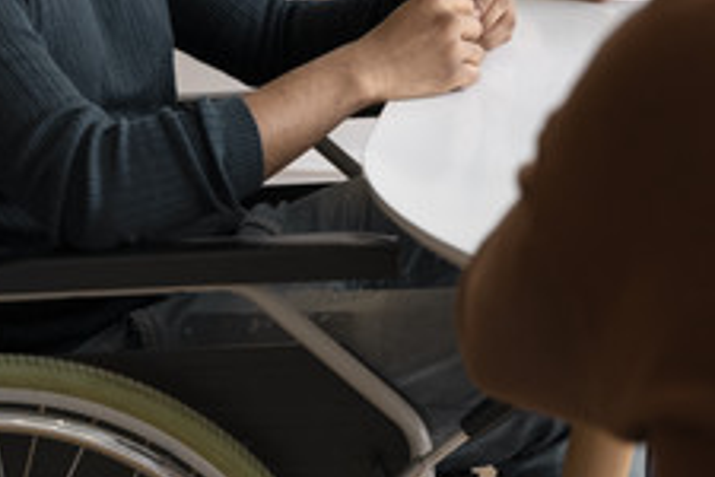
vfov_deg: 12.2
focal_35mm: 111
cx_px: 365
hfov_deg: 18.4
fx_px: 2204
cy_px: 17
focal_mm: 49.9
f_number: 3.5
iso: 1000
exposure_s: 1/125
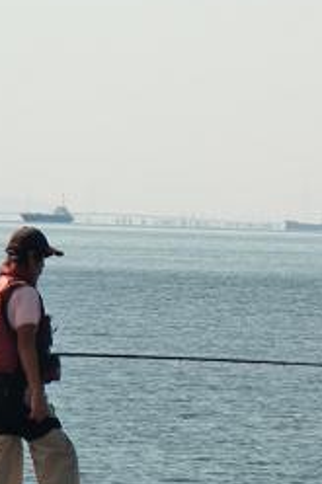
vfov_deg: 5.1
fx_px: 5414
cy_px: 267
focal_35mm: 403
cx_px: 252
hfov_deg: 3.4
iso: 64
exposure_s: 1/500
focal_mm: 43
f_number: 5.8
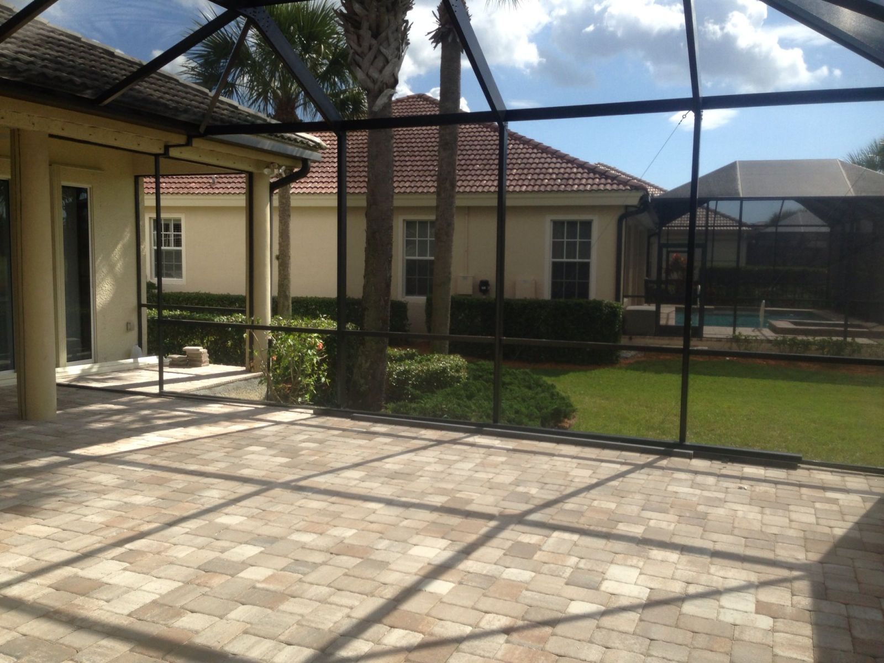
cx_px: 442
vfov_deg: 42.9
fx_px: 843
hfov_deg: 55.4
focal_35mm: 33
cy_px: 332
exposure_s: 1/1015
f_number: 2.4
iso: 50
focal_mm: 4.13
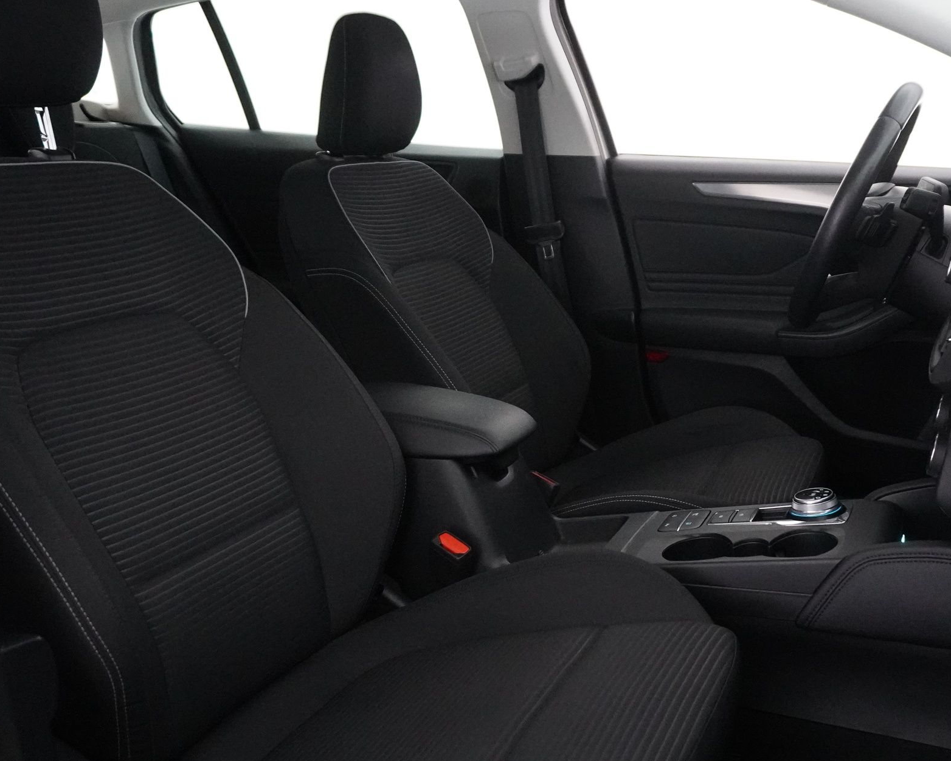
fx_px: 1013
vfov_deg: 41.1
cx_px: 578
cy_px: 390
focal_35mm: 36
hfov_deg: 49.9
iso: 6400
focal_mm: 16
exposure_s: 1/100
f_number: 3.5
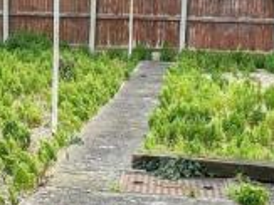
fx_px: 823
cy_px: 139
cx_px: 26
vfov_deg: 14.2
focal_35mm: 104
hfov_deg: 18.6
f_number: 1.8
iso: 20
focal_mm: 3
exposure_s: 1/120
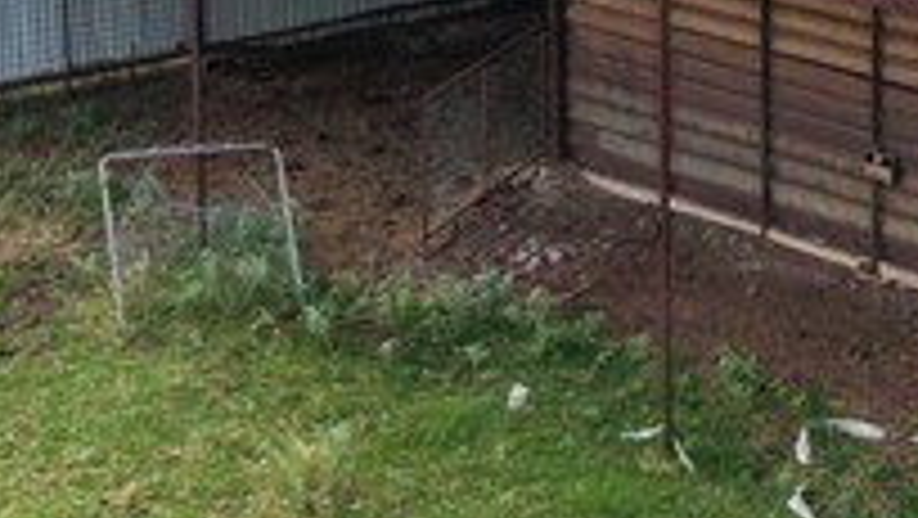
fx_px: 3190
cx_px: 1134
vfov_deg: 9.1
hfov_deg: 15.7
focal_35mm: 131
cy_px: -203
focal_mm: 8.67
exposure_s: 1/4000
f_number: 1.8
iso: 200
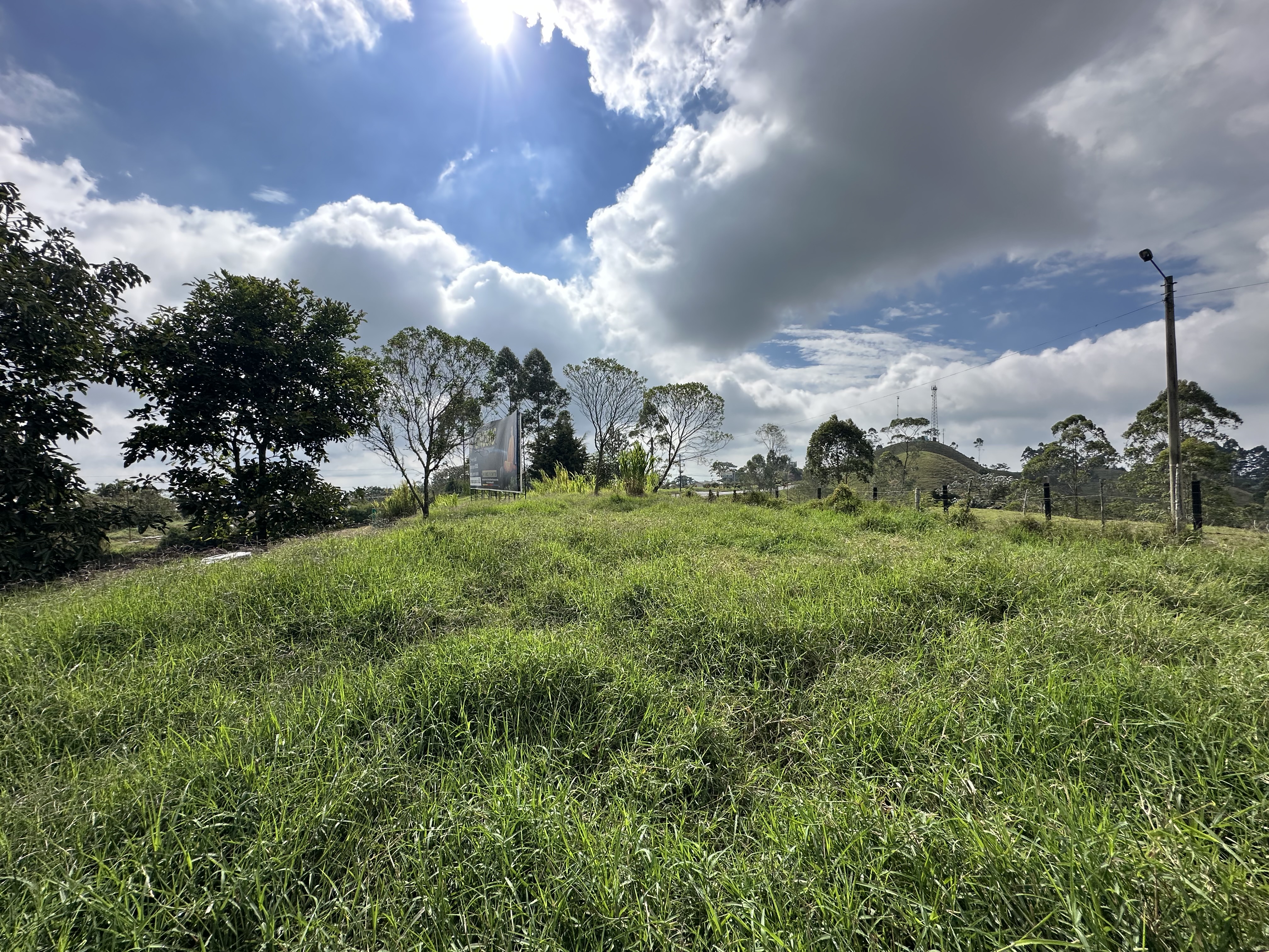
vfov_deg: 85.7
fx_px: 513
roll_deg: +0.9
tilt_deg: +1.4
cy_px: 476
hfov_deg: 102.1
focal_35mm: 14
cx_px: 634
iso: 50
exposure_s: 1/2257
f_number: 2.2
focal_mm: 2.22
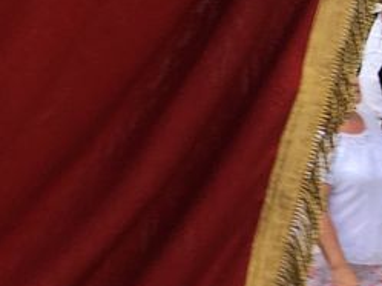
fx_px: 1543
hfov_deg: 11.7
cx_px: -515
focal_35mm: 140
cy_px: -57
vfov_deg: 10.4
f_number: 2.2
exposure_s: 1/100
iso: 25
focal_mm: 4.15
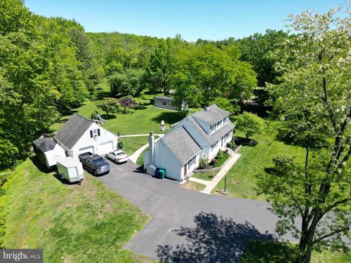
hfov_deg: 71.6
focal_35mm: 24
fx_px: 243
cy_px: 132
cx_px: 176
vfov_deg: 56.8
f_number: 1.7
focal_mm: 6.72
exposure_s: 1/2000
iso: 120
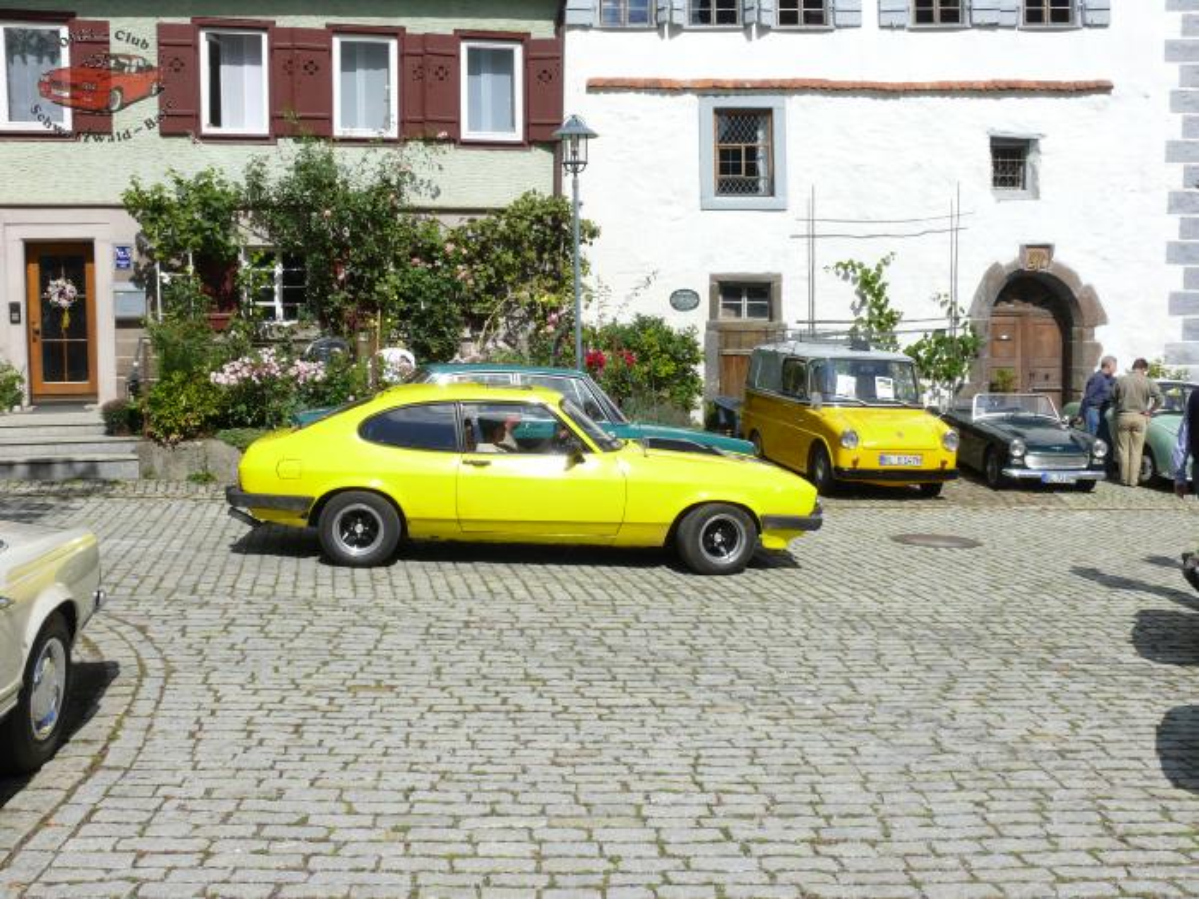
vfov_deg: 38.7
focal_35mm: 37
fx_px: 1282
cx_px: 600
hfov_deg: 50.1
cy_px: 450
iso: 100
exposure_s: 1/400
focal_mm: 7.7
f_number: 7.1
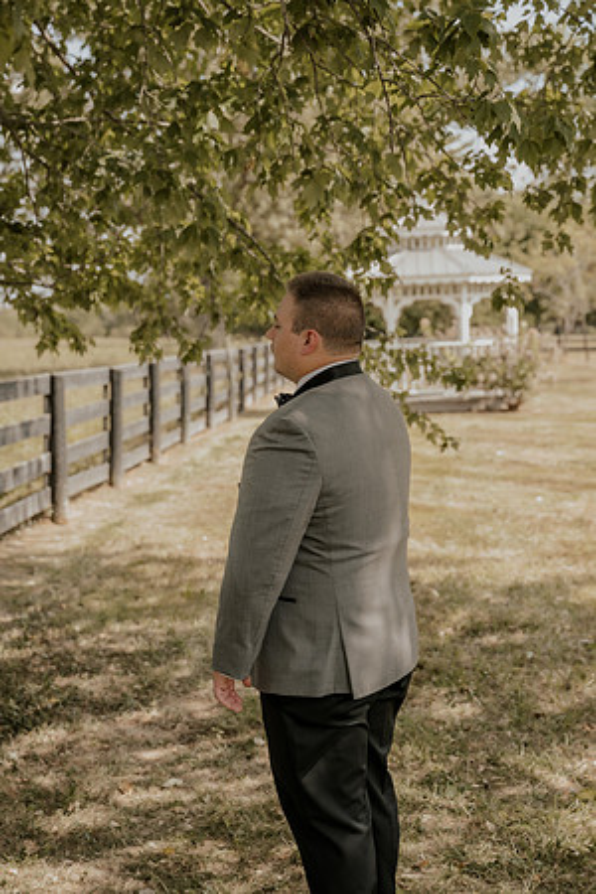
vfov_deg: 35.1
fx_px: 1415
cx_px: 298
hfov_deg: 23.8
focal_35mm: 57
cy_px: 447
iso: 250
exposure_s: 1/500
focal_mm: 57
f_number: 4
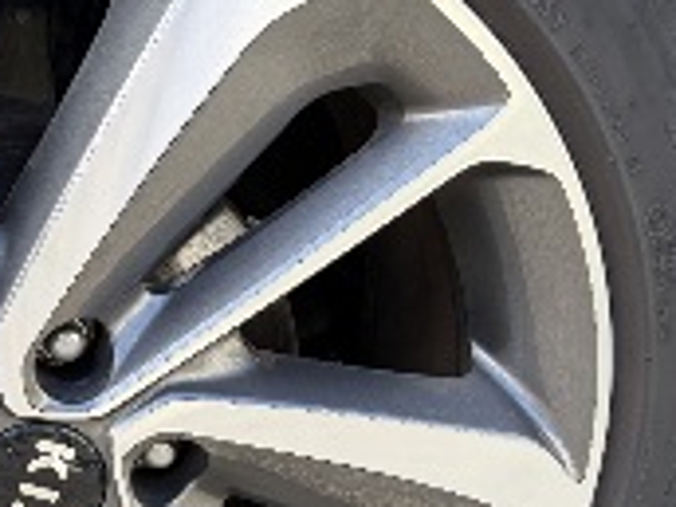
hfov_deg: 28.8
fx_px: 1230
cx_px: 4
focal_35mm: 63
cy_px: 354
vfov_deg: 23.1
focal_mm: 5.96
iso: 50
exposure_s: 1/422
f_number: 1.6
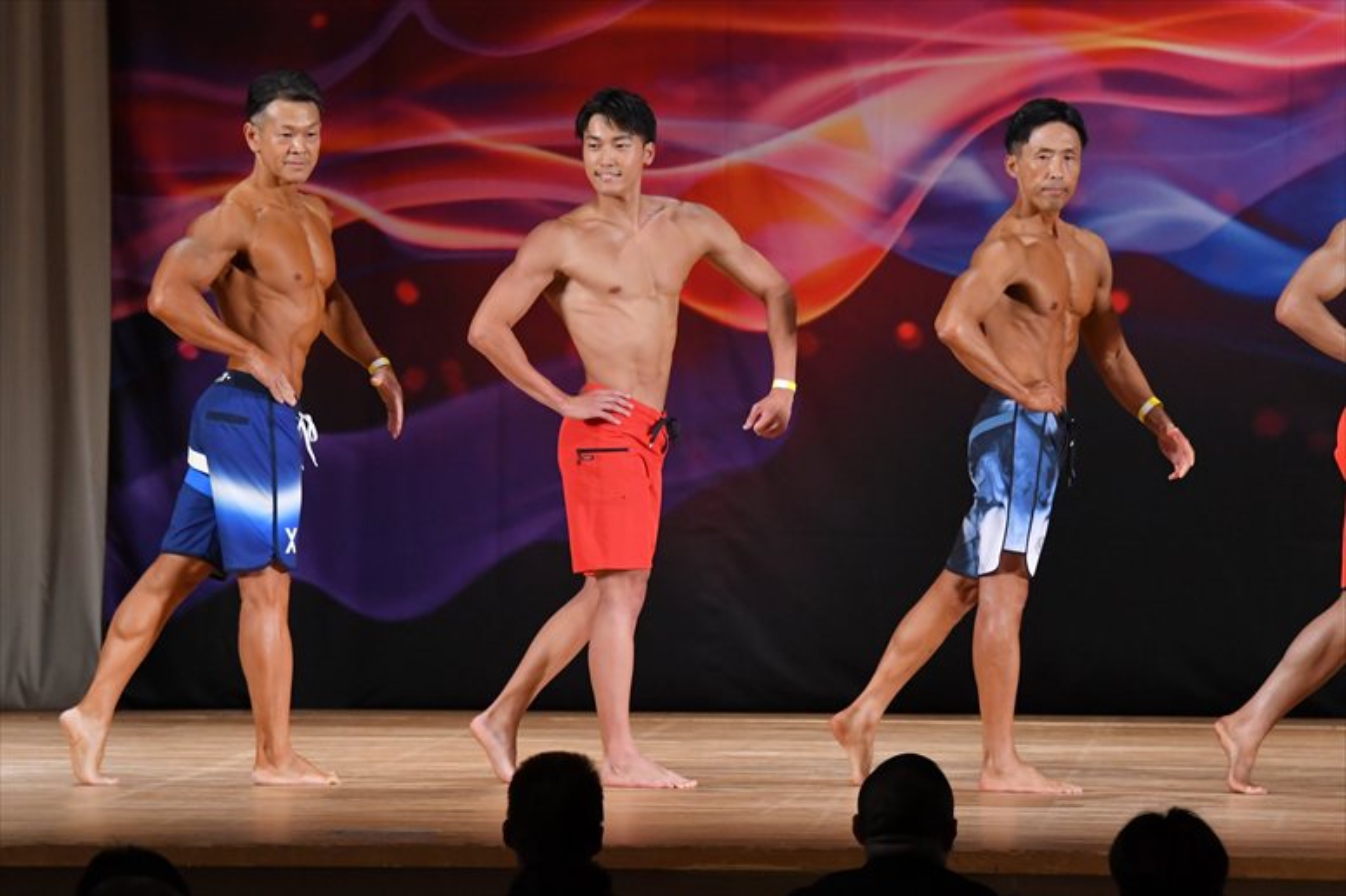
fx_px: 8110
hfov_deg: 9.5
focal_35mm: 217
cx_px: 673
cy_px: 448
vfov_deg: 6.3
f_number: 5.6
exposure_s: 1/400
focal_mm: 145
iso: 3200
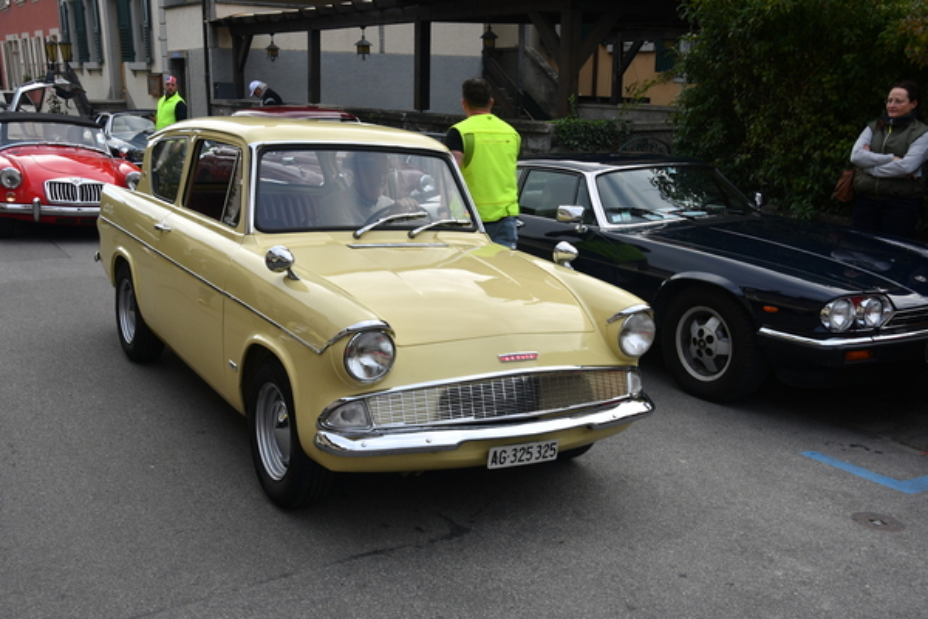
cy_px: 310
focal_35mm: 38
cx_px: 464
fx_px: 967
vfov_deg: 35.5
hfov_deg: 51.3
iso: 100
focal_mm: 25
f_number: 5.6
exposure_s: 1/125
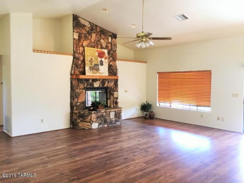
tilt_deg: -2.4
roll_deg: -1.7
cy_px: 92
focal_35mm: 29
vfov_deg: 48.2
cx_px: 122
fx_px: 204
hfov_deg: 61.7
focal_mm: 4.15
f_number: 2.2
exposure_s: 1/15
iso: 50
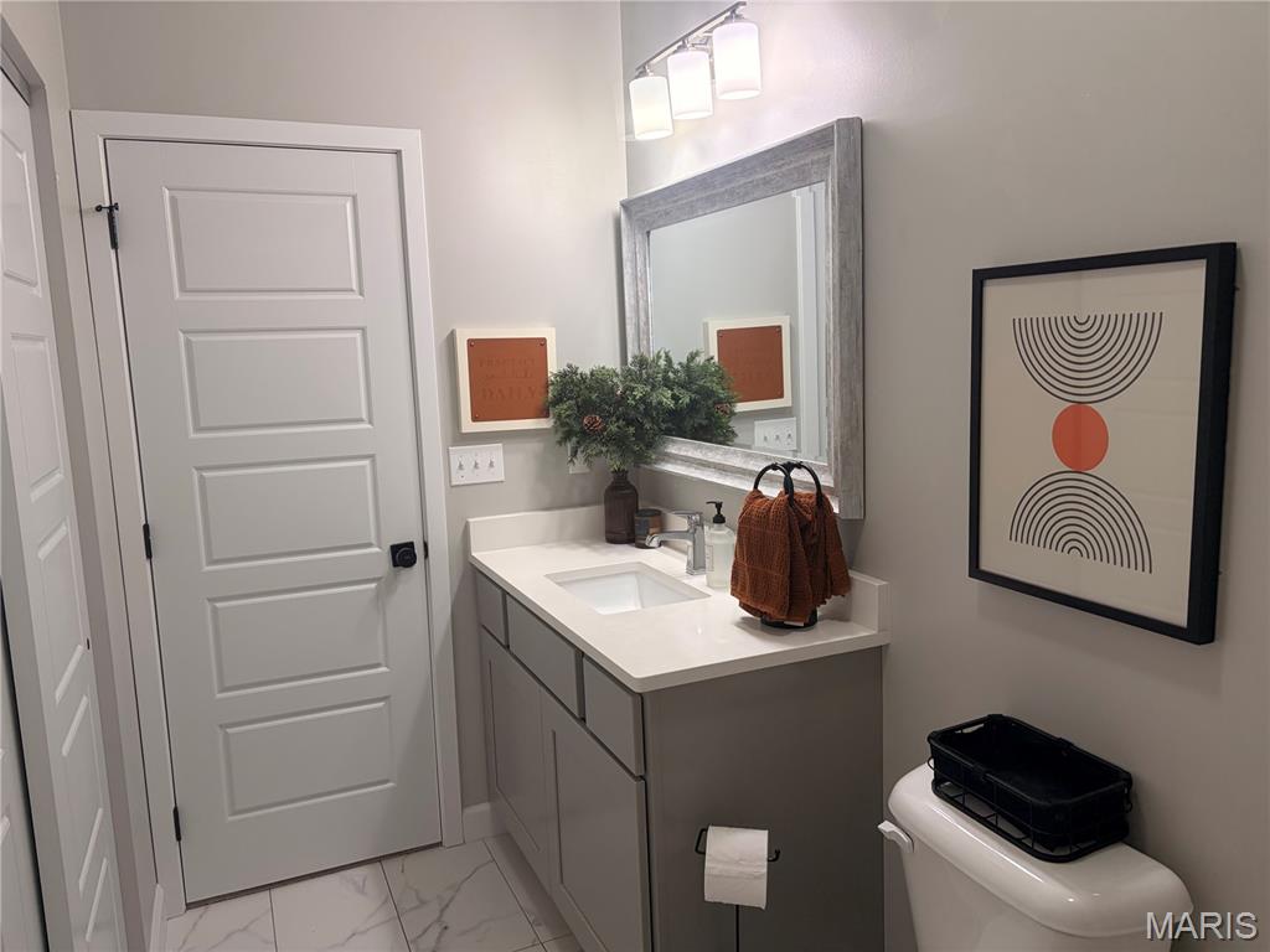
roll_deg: +2.4
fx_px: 954
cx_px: 635
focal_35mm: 26
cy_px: 476
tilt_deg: -7.3
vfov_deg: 53.1
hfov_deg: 67.3
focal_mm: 5.96
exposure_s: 1/132
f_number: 1.6
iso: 125
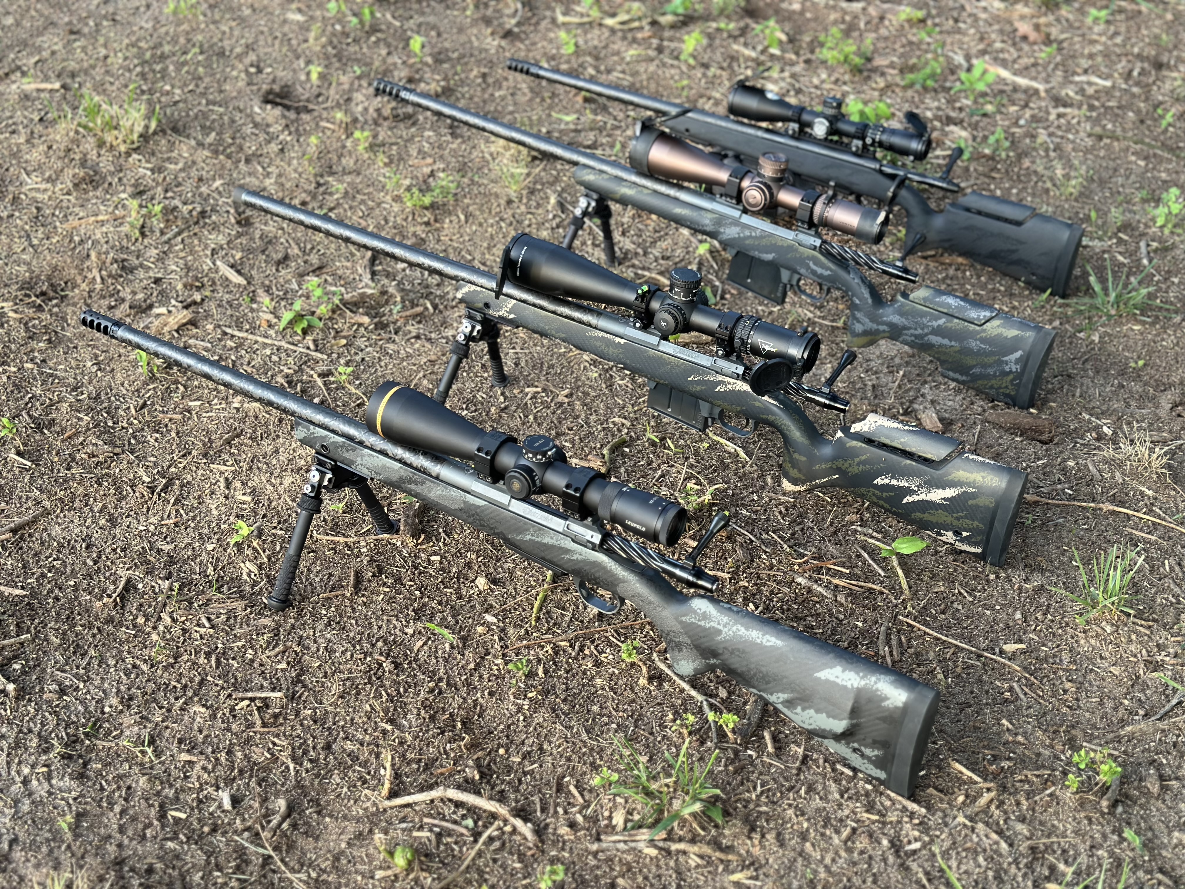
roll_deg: -2.1
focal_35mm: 48
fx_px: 1643
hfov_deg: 39.7
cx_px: 592
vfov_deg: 30.3
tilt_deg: -30.2
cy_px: 444
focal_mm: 6.86
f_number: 1.78
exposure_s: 1/79
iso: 125
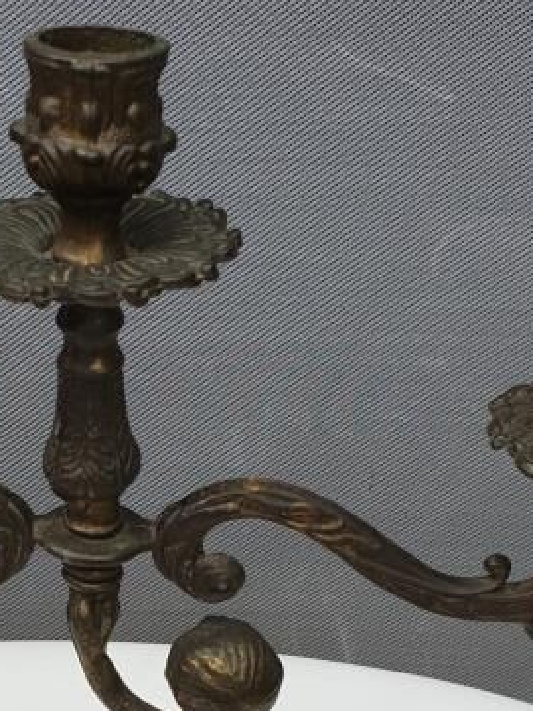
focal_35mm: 74
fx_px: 1519
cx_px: 101
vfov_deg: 25.2
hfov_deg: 19.7
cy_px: 689
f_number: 2.4
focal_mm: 4.3
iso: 50
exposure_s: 1/310
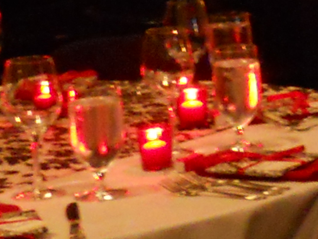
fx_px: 1912
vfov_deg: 7.0
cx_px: 1040
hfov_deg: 7.9
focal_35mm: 208
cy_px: -156
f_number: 2.7
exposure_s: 1/4
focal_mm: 5
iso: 400
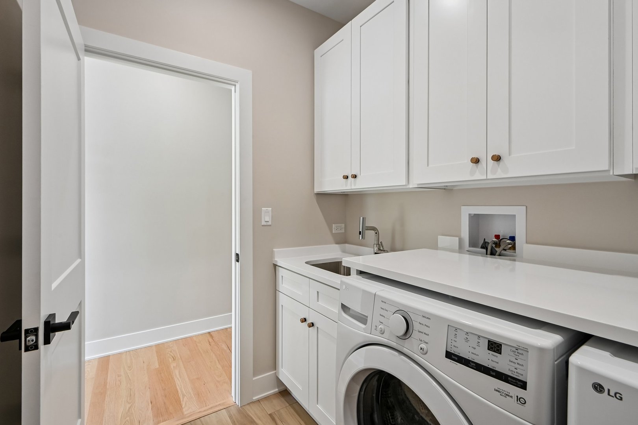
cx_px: 319
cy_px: 212
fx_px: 284
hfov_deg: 96.7
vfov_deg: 73.7
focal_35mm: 16
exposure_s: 1/20
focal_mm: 16
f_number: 13
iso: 400
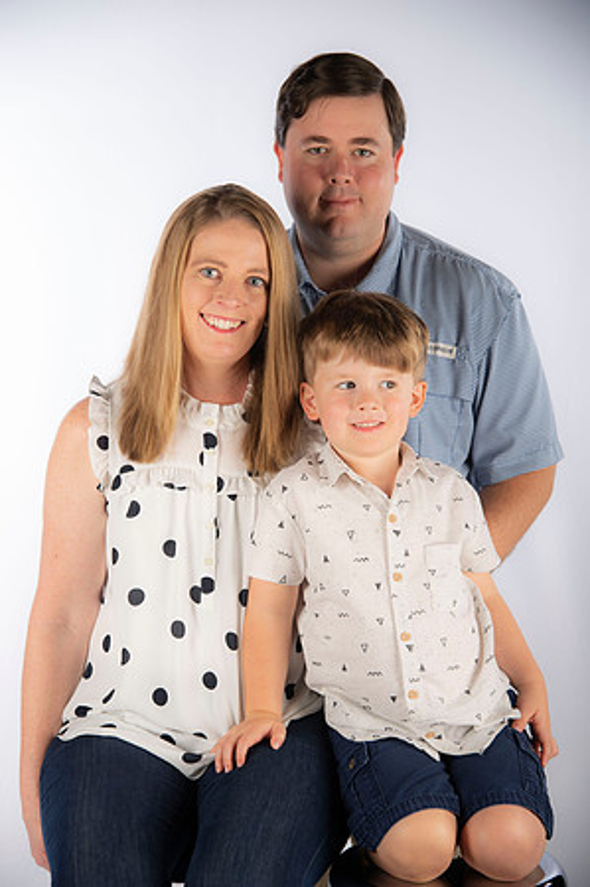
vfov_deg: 27.0
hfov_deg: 18.1
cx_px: 295
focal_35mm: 75
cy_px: 444
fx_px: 1848
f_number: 5
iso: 100
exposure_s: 1/200
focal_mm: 75
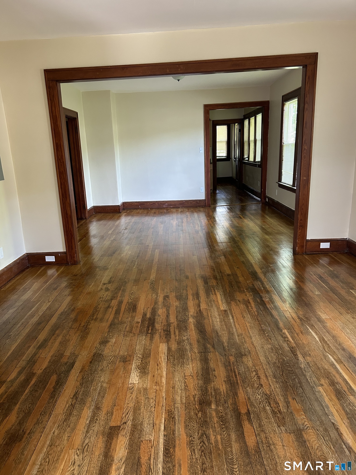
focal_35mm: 26
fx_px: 357
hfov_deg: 53.1
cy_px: 238
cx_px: 178
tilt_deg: -14.8
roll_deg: +2.8
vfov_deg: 67.3
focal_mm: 5.7
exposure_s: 1/60
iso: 200
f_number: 1.5
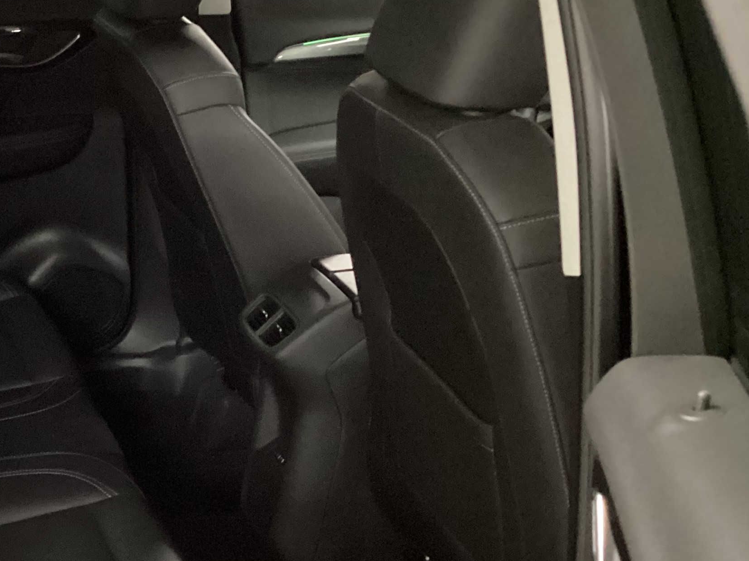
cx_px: 37
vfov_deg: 23.9
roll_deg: -0.5
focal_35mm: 61
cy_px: 361
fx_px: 1320
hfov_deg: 30.0
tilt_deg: -26.1
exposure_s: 1/15
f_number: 2.4
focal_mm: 3.3
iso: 800
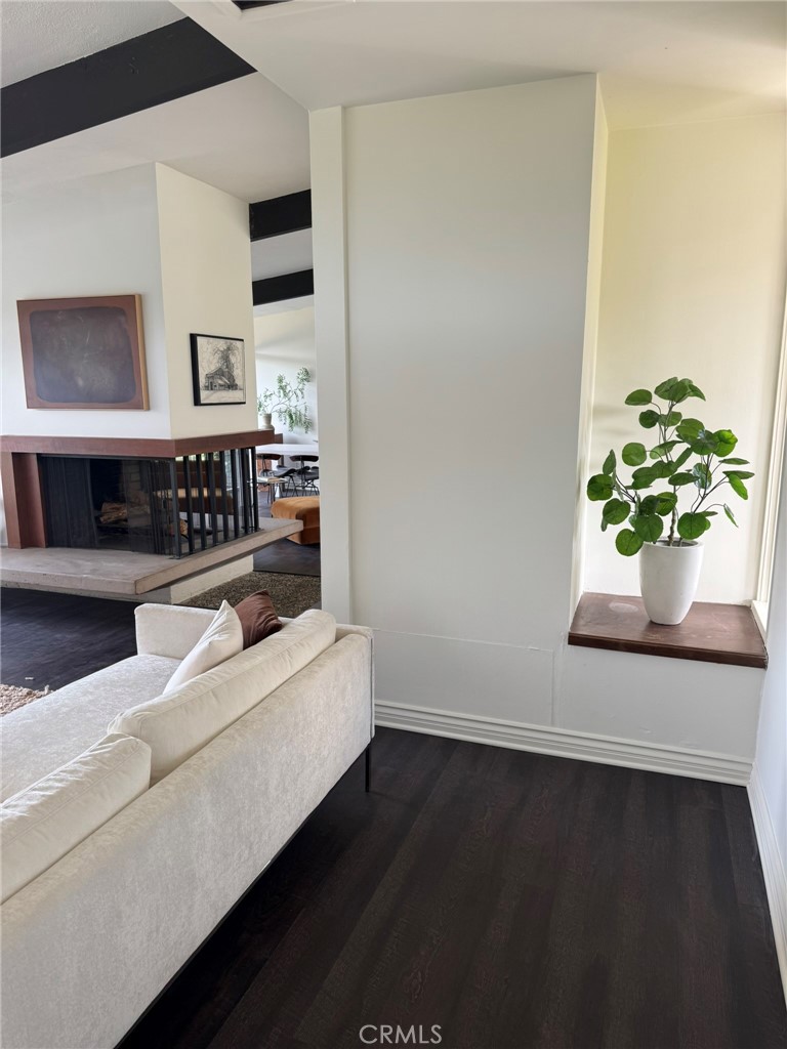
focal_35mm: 24
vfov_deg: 71.6
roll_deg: +0.7
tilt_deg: -11.9
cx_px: 394
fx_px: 728
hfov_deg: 56.8
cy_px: 524
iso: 64
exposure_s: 1/121
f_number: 1.78
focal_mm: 6.76
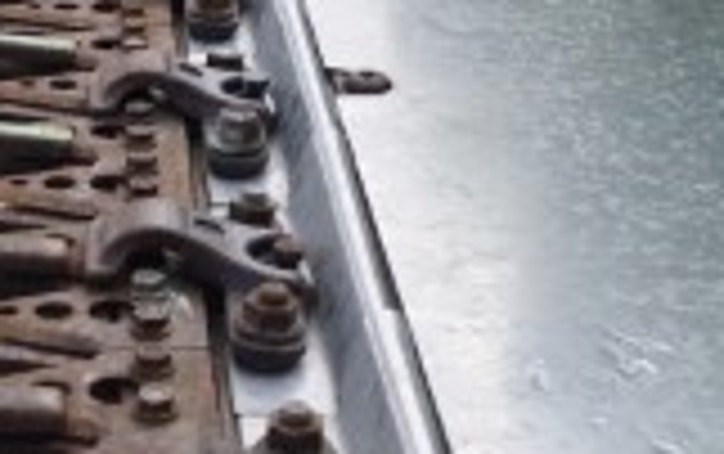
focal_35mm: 97
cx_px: 256
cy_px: 36
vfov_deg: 13.4
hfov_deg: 21.3
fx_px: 1916
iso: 80
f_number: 1.8
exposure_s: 1/890
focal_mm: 5.4
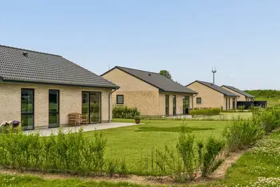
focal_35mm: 44
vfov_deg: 30.5
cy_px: 94
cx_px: 140
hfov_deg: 44.5
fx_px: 342
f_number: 8
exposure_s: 1/2500
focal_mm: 44
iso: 800
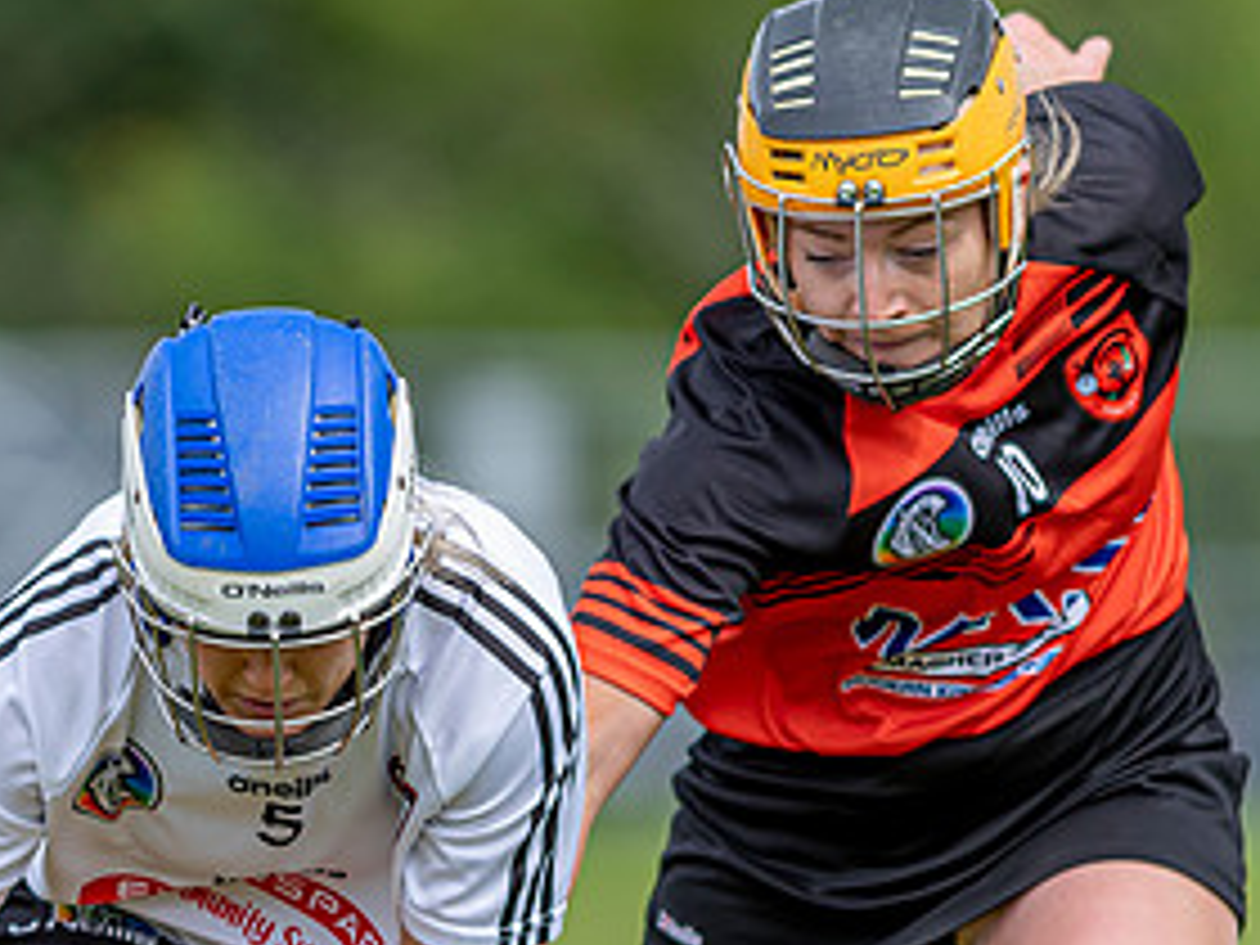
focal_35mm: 1081
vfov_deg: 1.4
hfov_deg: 1.8
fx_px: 39348
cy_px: 1006
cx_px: 68
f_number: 2.8
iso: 100
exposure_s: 1/1000
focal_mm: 300
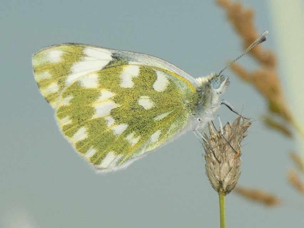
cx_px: 152
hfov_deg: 8.4
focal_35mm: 236
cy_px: 114
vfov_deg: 6.3
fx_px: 2073
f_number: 5.5
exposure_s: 1/400
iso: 80
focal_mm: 42.3
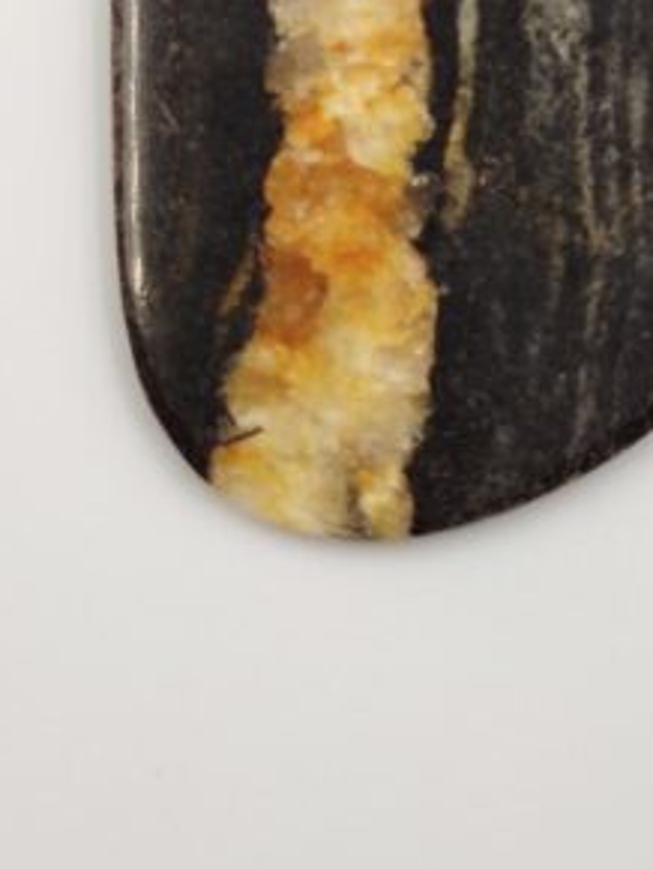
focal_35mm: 112
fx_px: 2813
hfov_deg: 13.2
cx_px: 496
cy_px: -208
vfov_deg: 16.7
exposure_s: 1/186
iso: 100
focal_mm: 8.16
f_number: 2
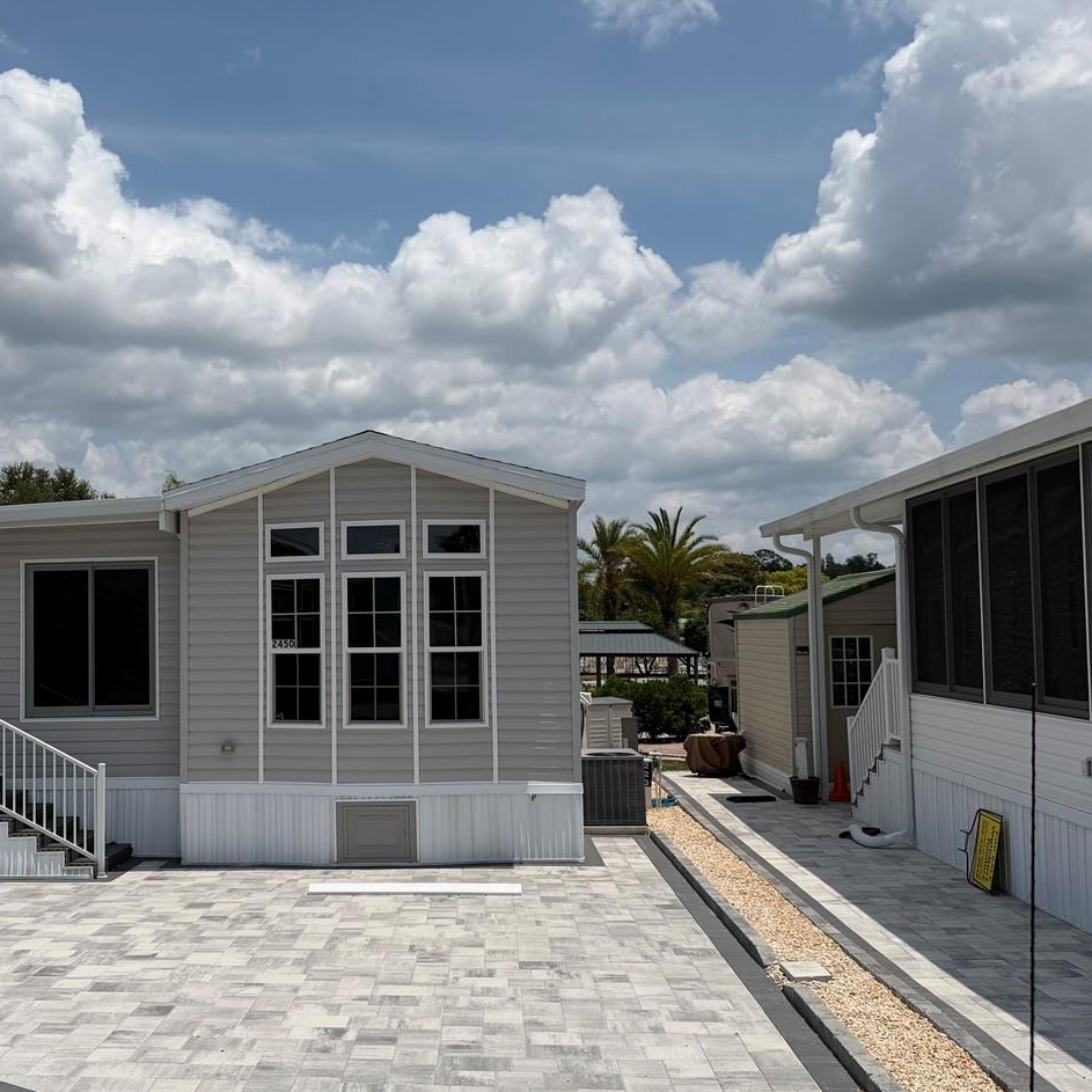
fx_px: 1285
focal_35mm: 36
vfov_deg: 46.0
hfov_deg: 45.2
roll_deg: +1.2
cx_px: 339
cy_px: 563
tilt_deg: +1.1
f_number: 1.78
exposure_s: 1/14286
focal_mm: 6.76
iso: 80
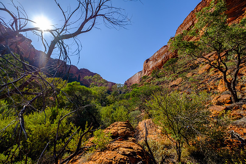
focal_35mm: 15
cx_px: 123
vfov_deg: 77.4
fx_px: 103
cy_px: 82
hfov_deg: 100.4
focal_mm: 10
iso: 200
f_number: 4
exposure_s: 1/1500
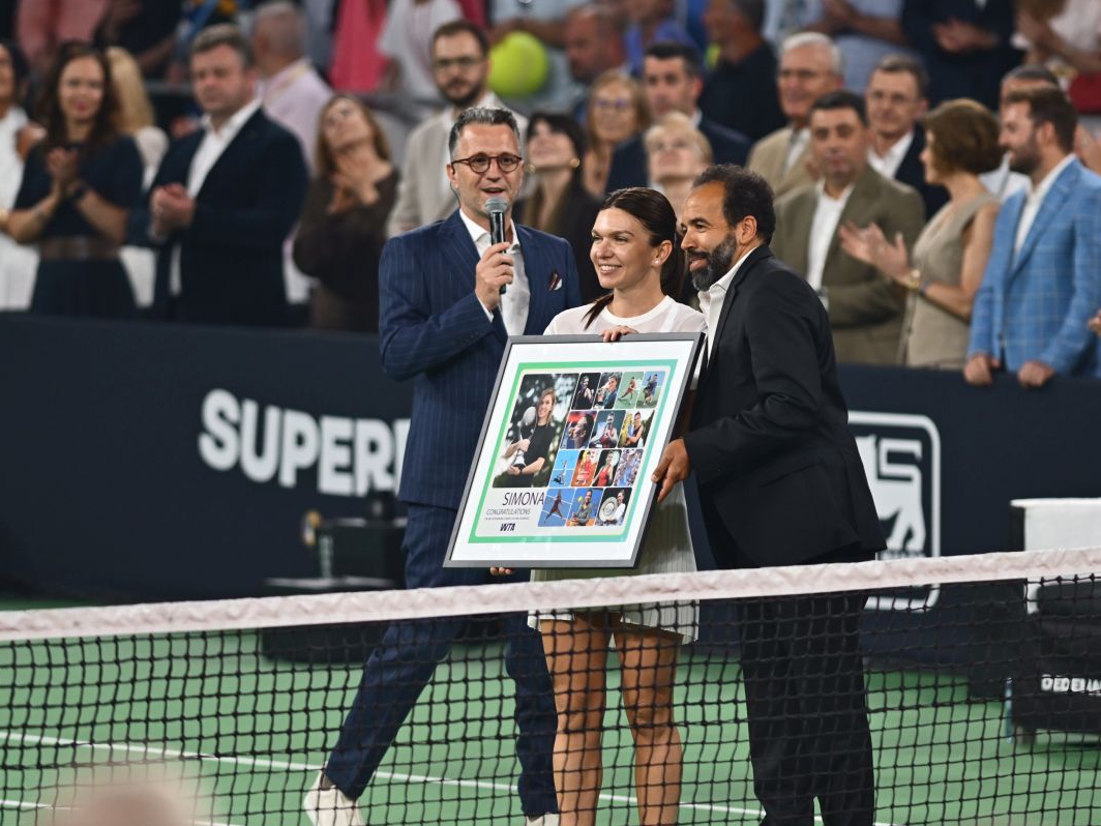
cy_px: 413
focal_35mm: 488
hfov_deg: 4.1
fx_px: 15521
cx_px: 602
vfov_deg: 3.0
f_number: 2.8
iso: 640
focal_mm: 300
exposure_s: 1/1000
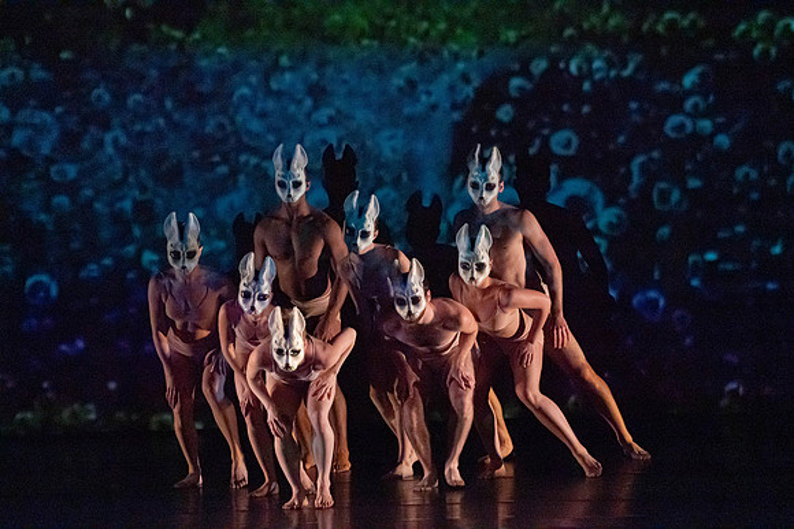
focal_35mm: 336
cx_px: 397
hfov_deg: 6.1
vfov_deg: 4.1
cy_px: 264
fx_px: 7412
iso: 8000
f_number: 5.6
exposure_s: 1/250
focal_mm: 336
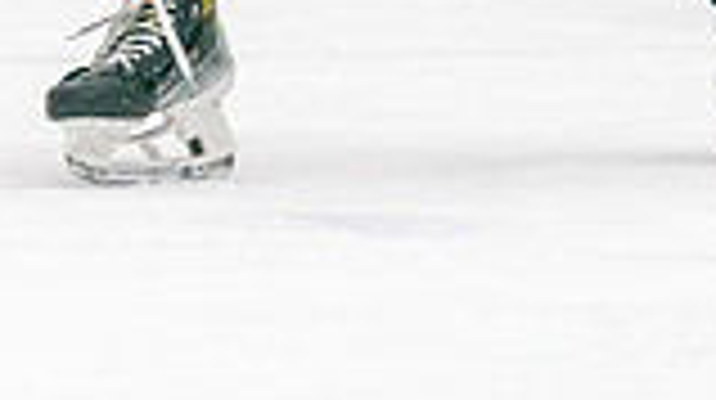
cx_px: 159
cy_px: -342
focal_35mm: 1056
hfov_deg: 2.0
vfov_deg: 1.1
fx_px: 20025
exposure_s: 1/1250
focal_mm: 200
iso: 3200
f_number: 2.8
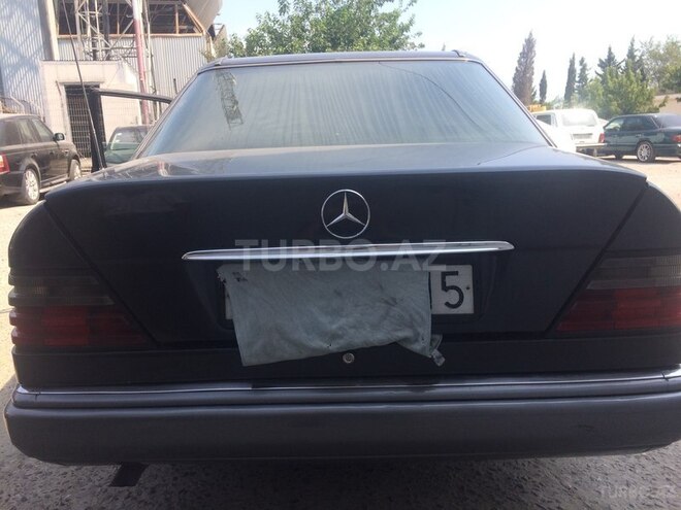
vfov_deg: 48.2
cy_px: 255
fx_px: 571
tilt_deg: -12.2
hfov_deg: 61.7
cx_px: 340
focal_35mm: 29
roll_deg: +0.4
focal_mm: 4.15
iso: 32
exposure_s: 1/838
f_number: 2.2
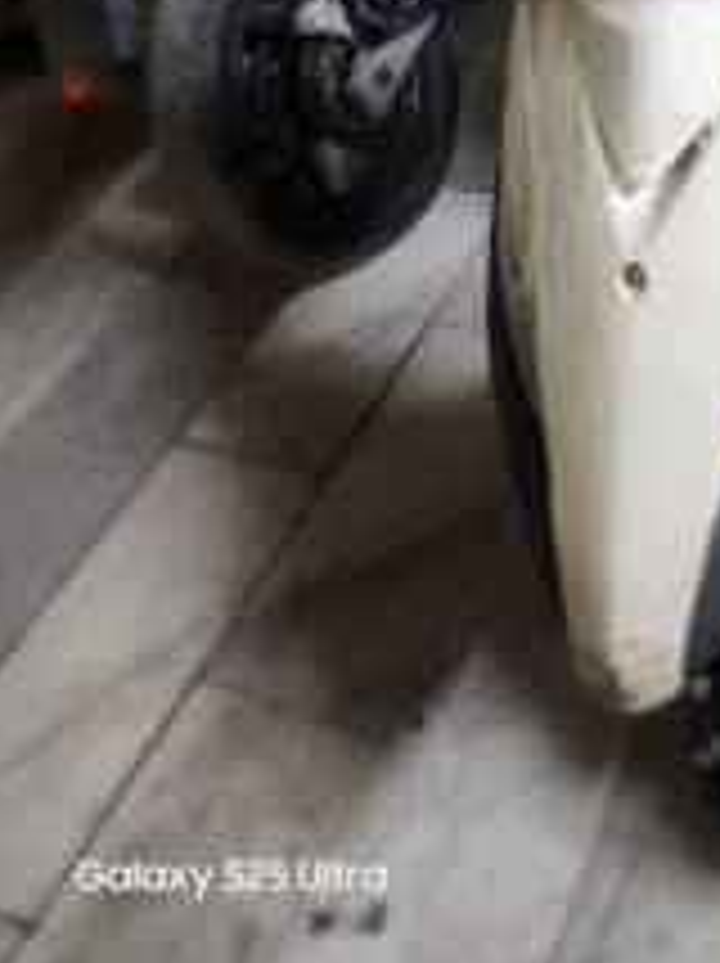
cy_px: 76
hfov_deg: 31.7
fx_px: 1195
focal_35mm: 43
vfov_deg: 40.2
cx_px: 666
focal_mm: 6.4
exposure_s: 1/25.1
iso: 320
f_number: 1.8
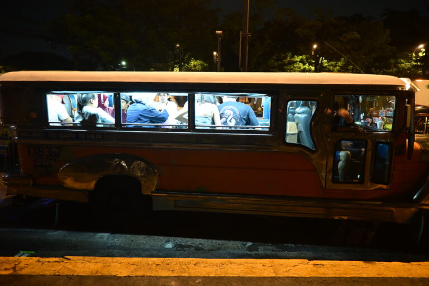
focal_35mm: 24
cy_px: 143
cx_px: 214
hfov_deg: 73.7
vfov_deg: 53.1
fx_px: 286
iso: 4000
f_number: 4
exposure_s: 1/30
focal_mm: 16
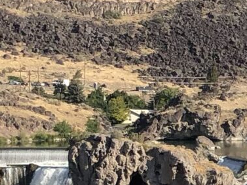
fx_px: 1356
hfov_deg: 9.3
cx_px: 586
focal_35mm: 190
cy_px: 184
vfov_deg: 7.8
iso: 20
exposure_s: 1/1389
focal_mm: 3.99
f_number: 1.8
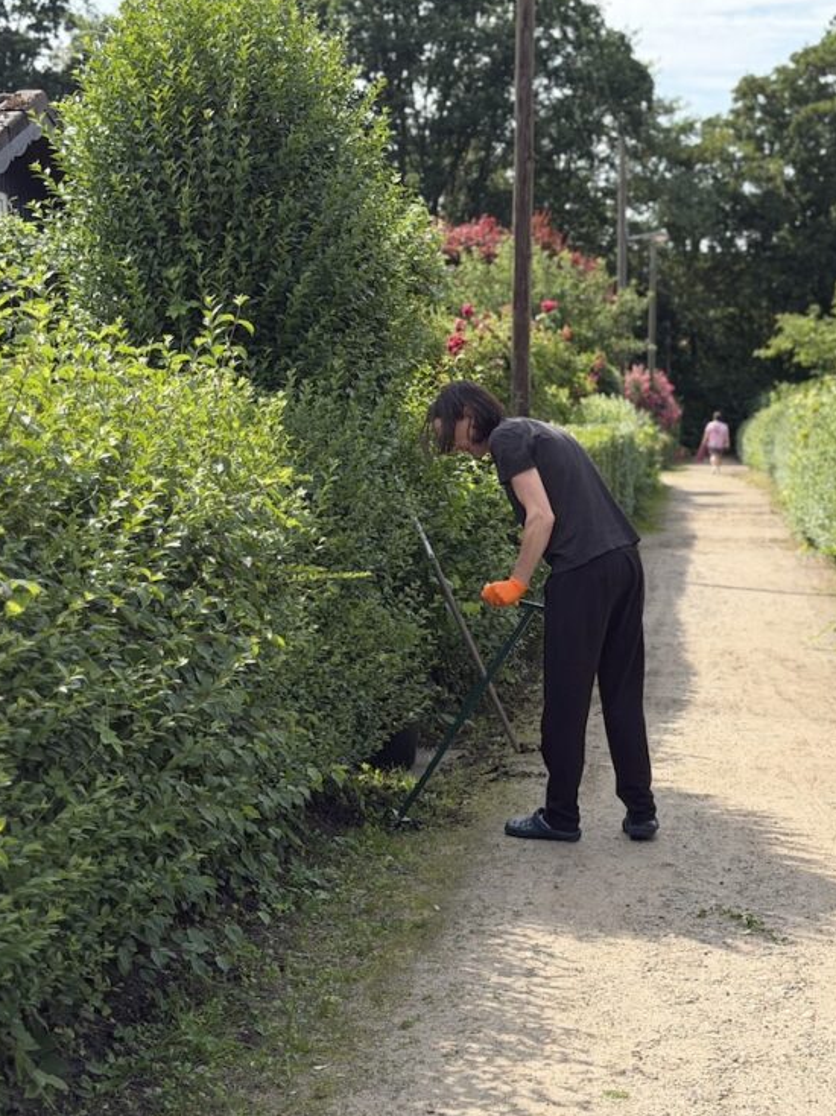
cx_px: 649
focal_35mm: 67
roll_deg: -1.3
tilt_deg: -5.6
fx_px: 2159
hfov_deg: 21.7
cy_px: 563
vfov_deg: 29.0
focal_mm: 6.76
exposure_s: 1/3096
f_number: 1.78
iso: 100
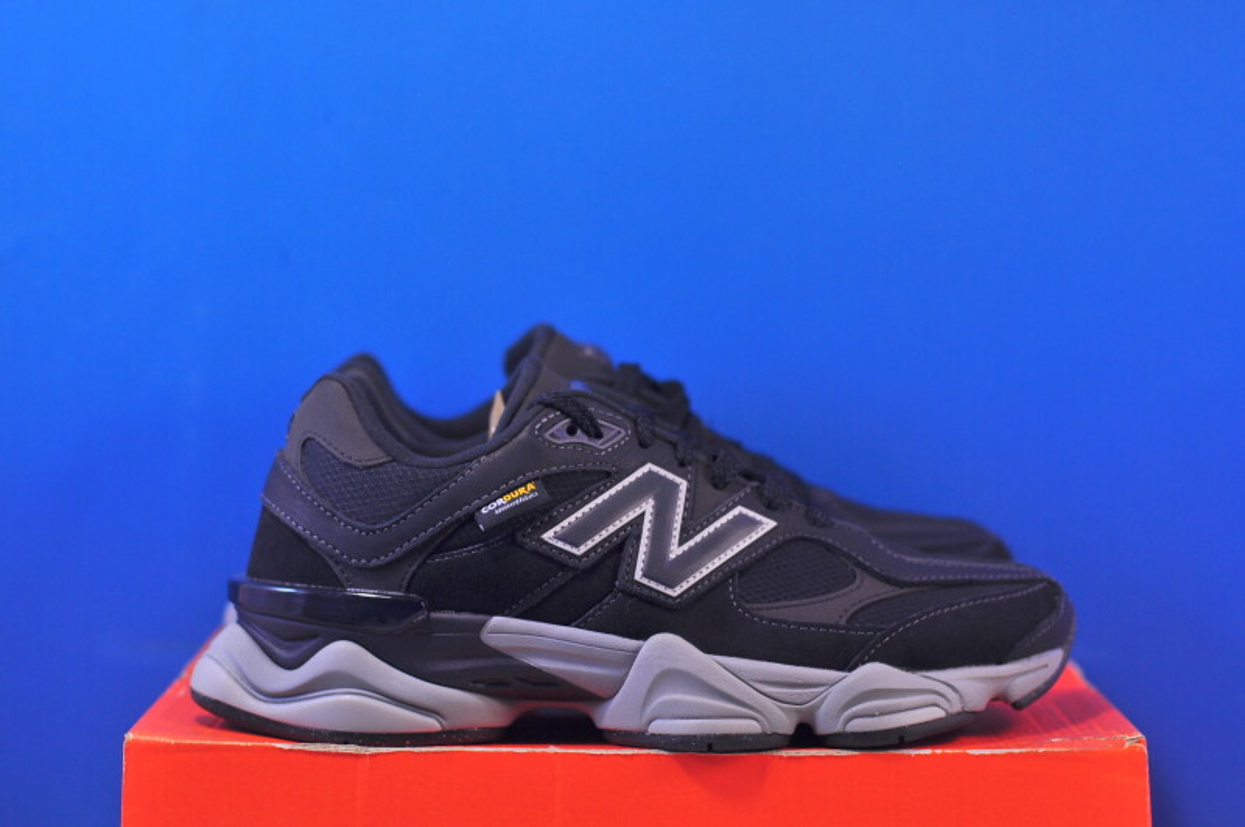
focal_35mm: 75
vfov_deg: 18.1
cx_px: 622
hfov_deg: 27.0
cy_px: 414
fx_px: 2590
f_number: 2.5
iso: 250
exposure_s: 1/320
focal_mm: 50
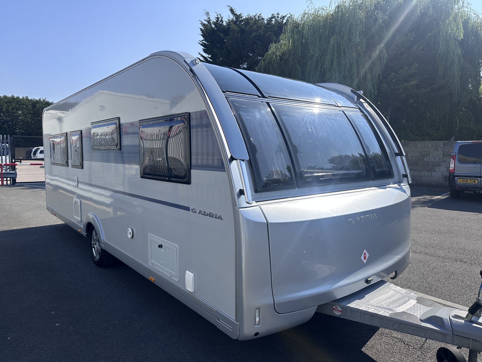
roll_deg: +0.2
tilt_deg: -4.3
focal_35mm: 24
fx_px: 334
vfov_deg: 56.8
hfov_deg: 71.6
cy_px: 181
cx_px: 241
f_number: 1.78
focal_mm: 6.86
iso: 80
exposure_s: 1/3861
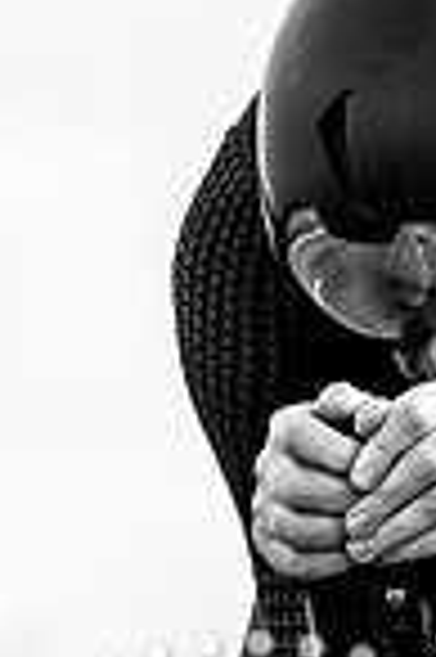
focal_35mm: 1736
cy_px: 923
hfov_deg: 0.8
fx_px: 31610
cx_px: 240
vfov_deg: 1.2
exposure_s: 1/1000
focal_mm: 176
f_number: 3.2
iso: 100
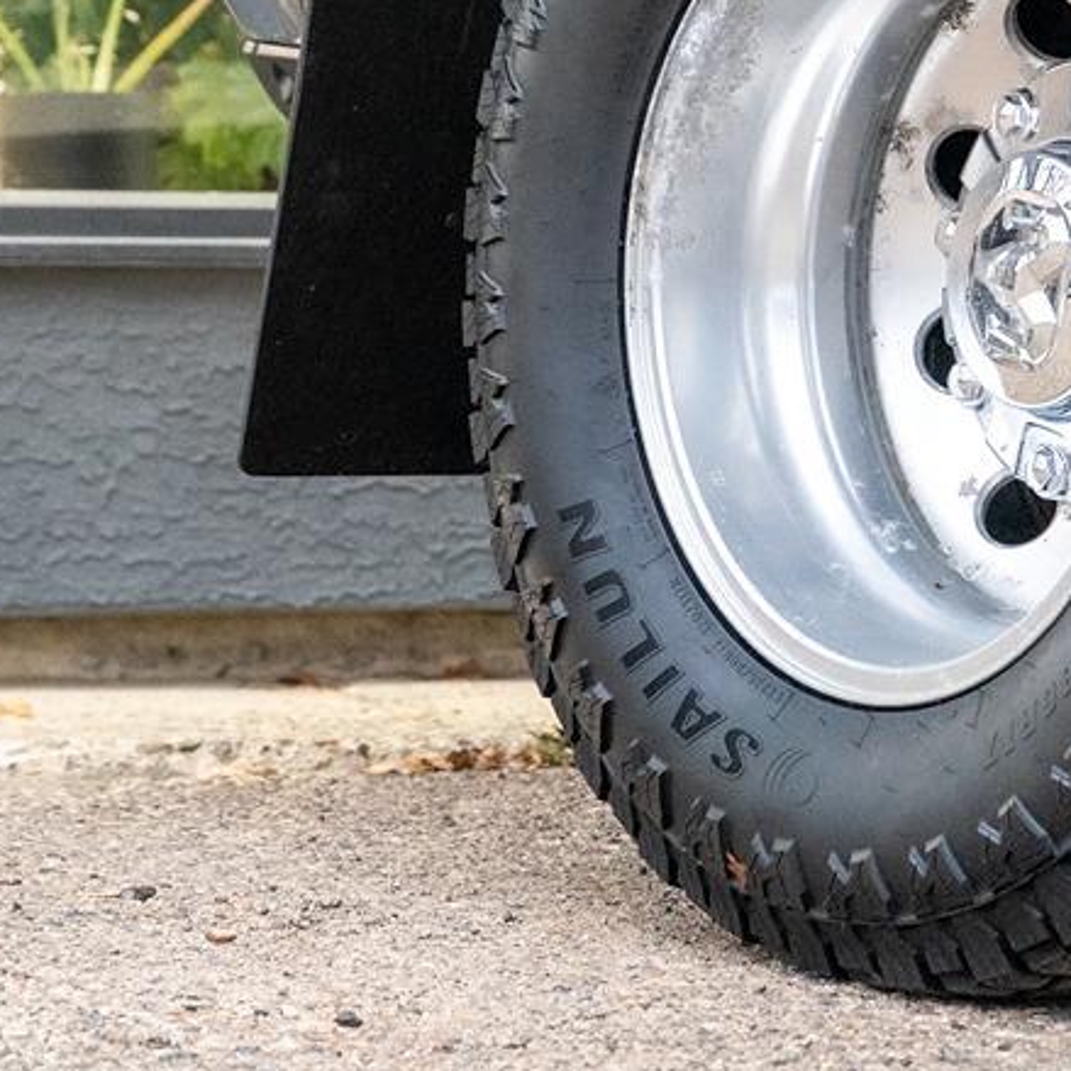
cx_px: 981
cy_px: -9
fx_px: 6301
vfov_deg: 9.6
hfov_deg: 9.7
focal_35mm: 180
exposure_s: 1/100
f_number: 4
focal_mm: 56
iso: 4000
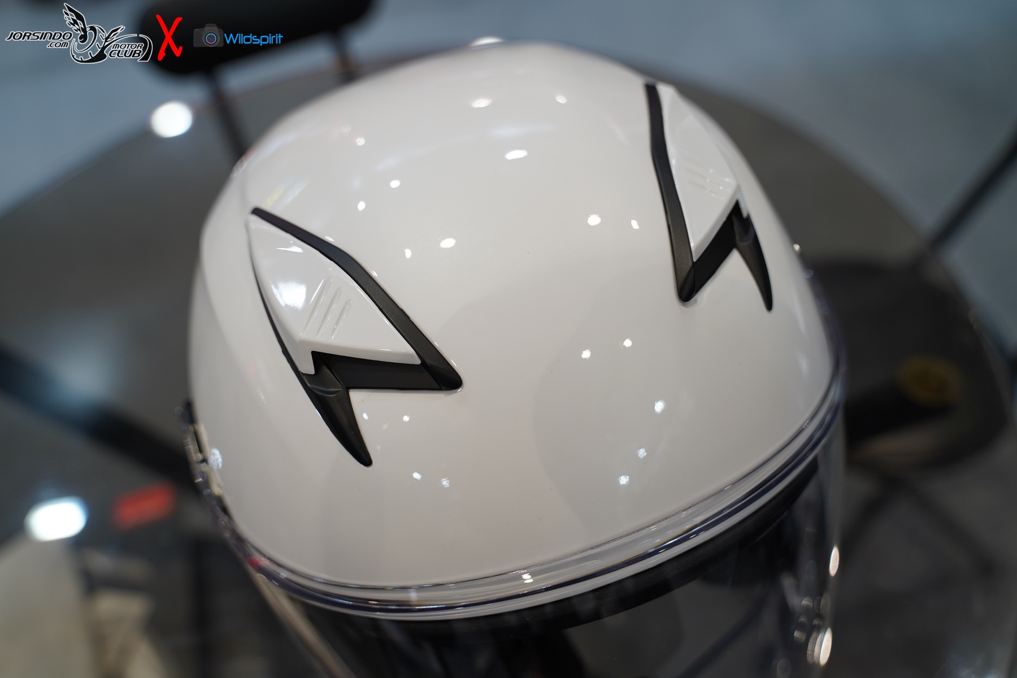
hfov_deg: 63.7
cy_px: 339
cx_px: 508
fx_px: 819
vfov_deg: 45.0
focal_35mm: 29
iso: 250
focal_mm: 29
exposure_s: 1/60
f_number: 3.5
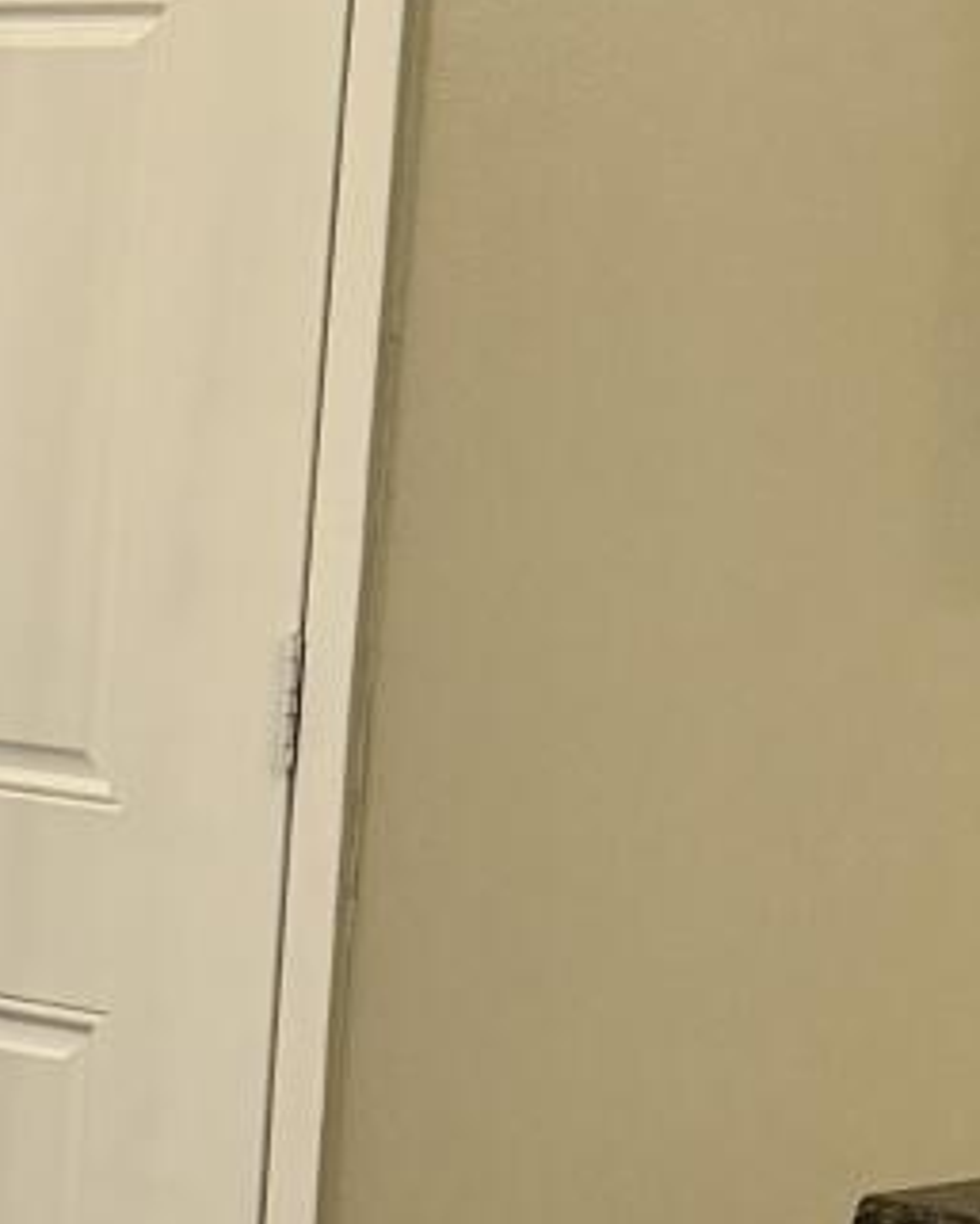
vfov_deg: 13.2
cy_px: 896
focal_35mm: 146
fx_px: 5291
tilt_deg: -7.6
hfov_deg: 10.0
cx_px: -839
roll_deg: -2.0
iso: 160
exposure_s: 1/124
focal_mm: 6.76
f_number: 1.78
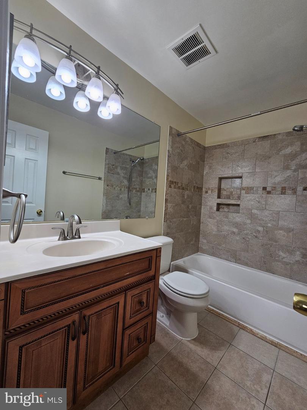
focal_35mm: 13
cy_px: 205
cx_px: 154
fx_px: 154
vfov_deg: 106.2
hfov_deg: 89.9
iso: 64
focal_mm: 2.2
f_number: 2.2
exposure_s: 1/120
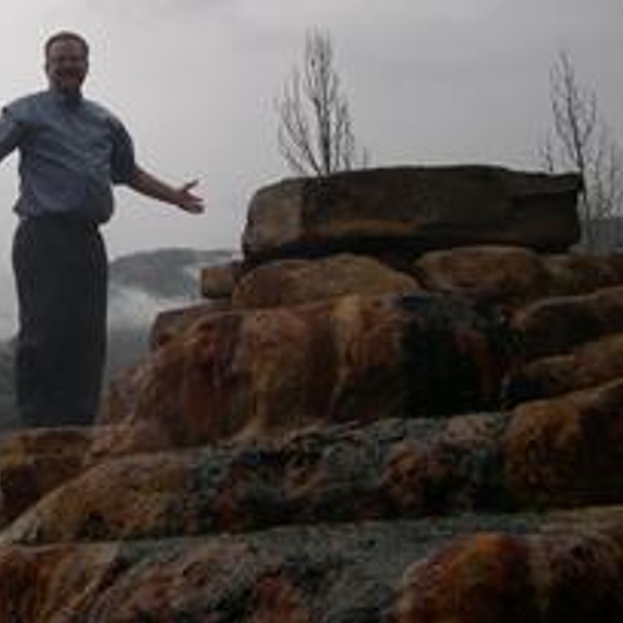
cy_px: 189
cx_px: 61
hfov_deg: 25.3
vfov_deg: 25.9
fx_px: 1344
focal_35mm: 66
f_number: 7.6
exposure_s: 1/104
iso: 100
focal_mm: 8
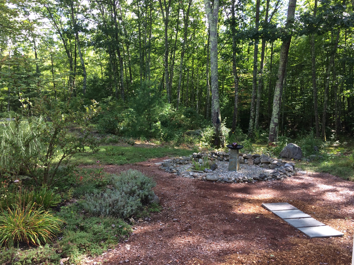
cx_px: 177
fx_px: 297
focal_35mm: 29
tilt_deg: -7.1
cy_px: 132
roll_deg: +1.2
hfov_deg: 61.7
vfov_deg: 48.2
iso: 32
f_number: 2.2
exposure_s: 1/150
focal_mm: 4.15
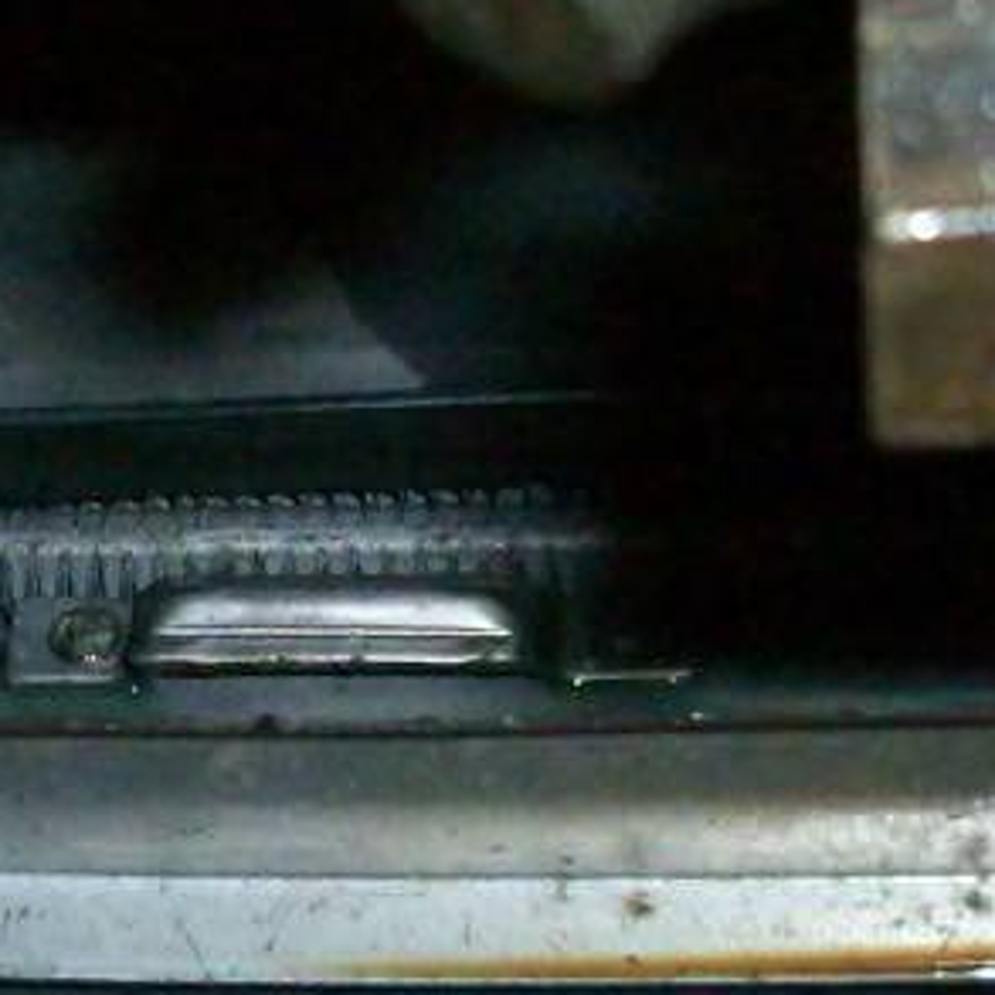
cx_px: 458
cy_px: 734
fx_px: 4650
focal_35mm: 143
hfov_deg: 12.2
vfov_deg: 12.2
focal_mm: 6.2
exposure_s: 1/128
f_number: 2.8
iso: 400
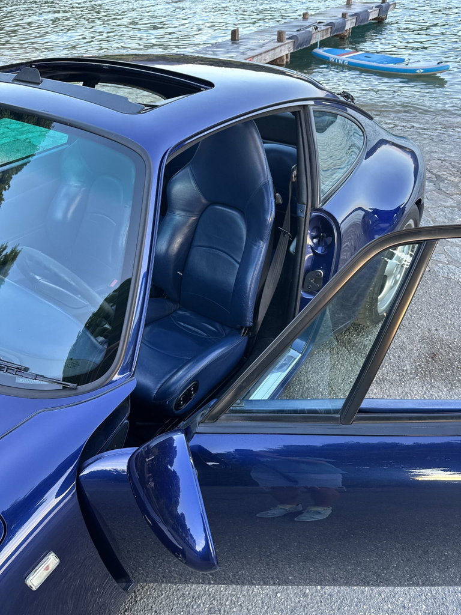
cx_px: 230
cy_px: 308
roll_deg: +3.1
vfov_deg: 71.6
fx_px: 426
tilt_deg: -39.3
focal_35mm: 24
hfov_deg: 56.8
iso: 250
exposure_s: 1/69
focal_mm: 6.86
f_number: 1.78
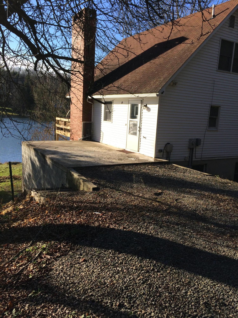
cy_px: 159
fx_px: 266
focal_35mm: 29
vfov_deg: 61.7
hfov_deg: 48.2
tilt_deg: -12.4
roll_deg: -1.7
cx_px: 119
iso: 32
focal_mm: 4.15
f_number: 2.2
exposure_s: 1/1244
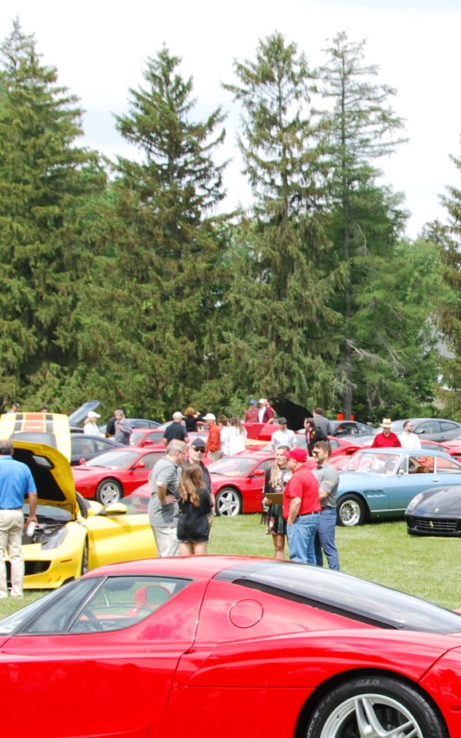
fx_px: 2300
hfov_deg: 11.3
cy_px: 471
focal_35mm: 114
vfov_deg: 18.2
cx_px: 507
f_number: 7.1
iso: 100
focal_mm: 27
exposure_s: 1/200
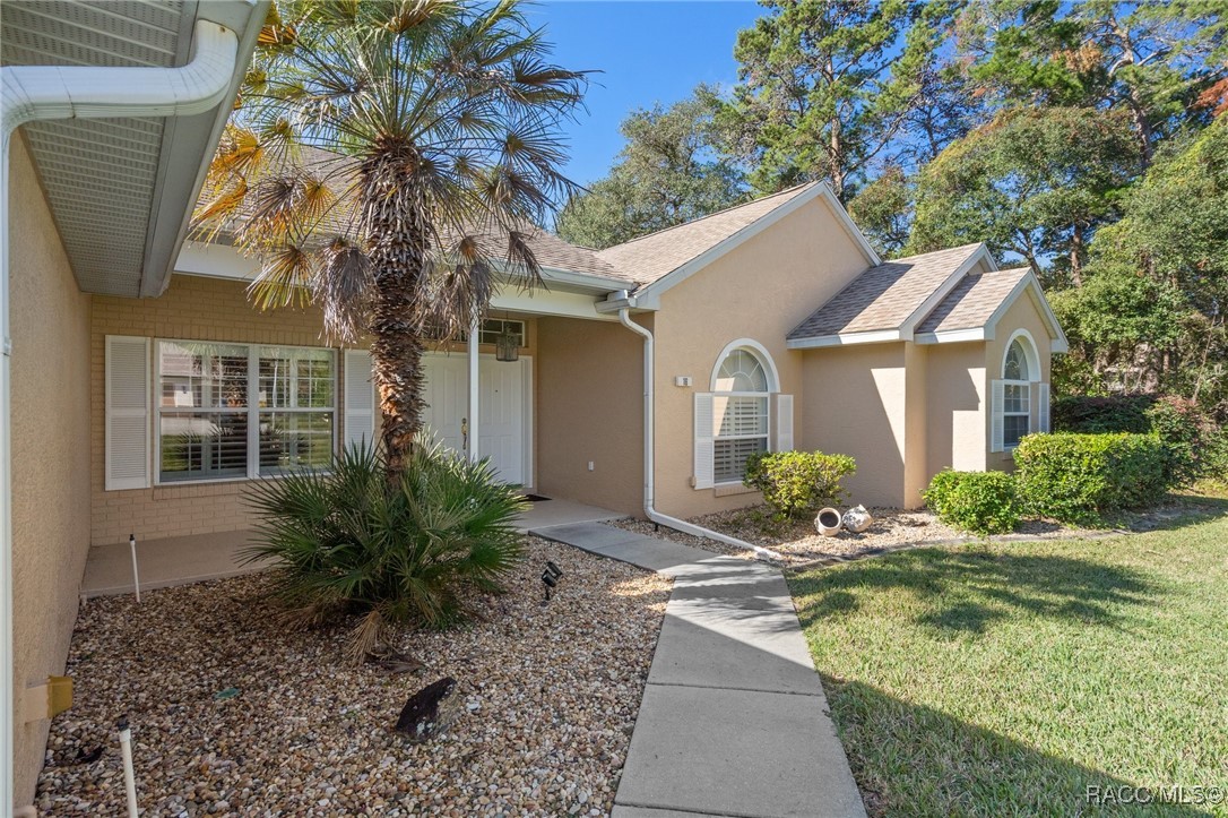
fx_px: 614
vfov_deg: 67.3
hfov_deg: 90.0
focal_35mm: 18
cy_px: 409
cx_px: 614
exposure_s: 1/200
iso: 400
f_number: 8
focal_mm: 18
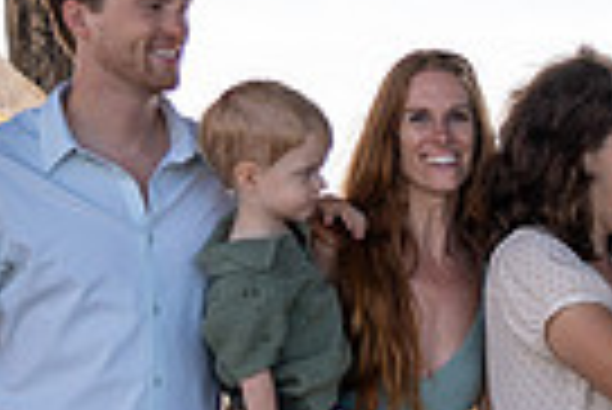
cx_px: 796
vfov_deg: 10.9
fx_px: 2110
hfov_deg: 15.7
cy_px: 475
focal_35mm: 124
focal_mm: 29
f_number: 4
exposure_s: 1/500
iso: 160
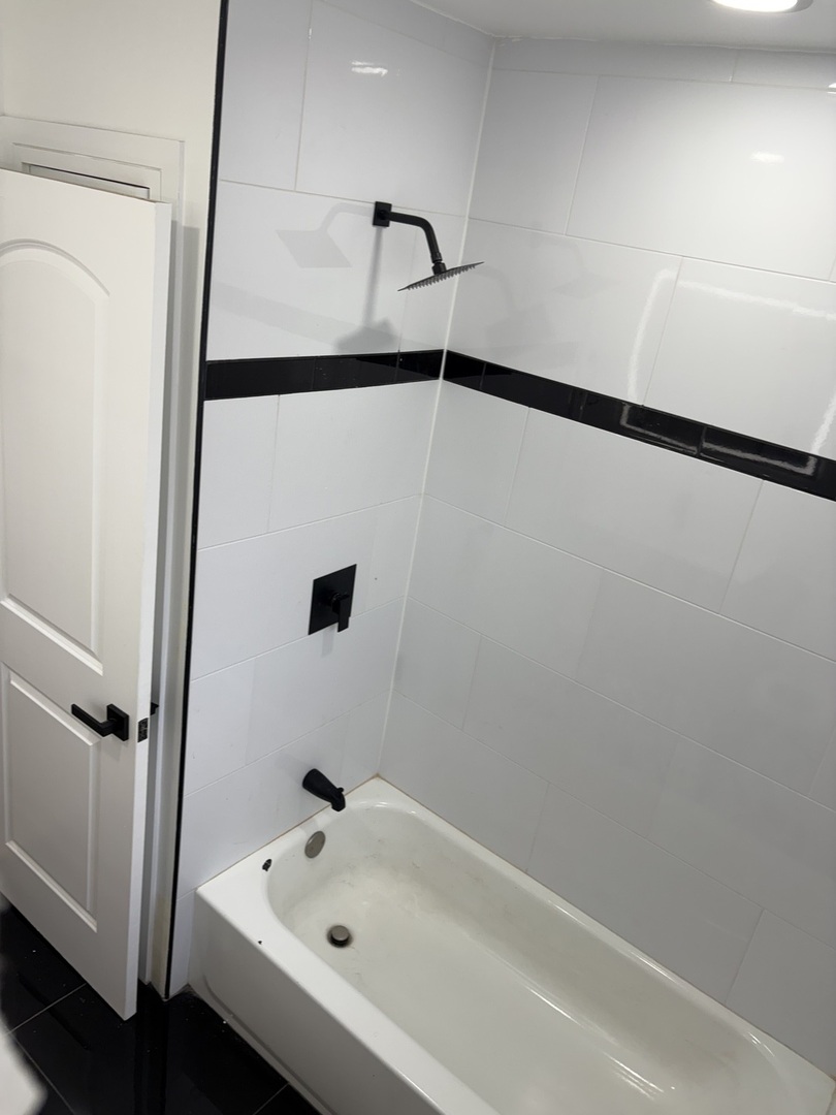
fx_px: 837
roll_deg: -10.2
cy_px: 558
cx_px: 418
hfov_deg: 53.1
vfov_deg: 67.3
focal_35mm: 26
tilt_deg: -20.9
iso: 32
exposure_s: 1/120
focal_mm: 5.96
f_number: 1.6
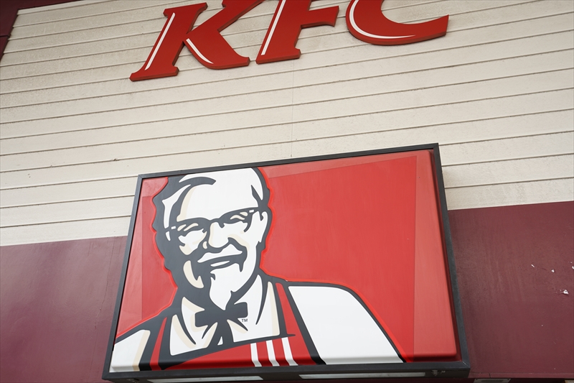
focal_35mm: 35
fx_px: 558
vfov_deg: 37.8
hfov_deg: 54.4
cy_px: 192
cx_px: 287
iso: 100
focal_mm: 35
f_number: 4.5
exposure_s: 1/80
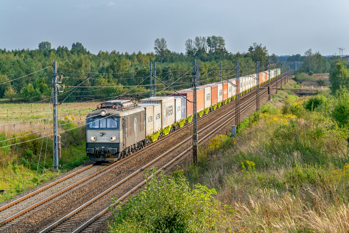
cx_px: 174
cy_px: 116
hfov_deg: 17.1
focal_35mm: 120
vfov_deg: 11.4
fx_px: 1163
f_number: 9
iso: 200
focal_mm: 80
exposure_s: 1/400
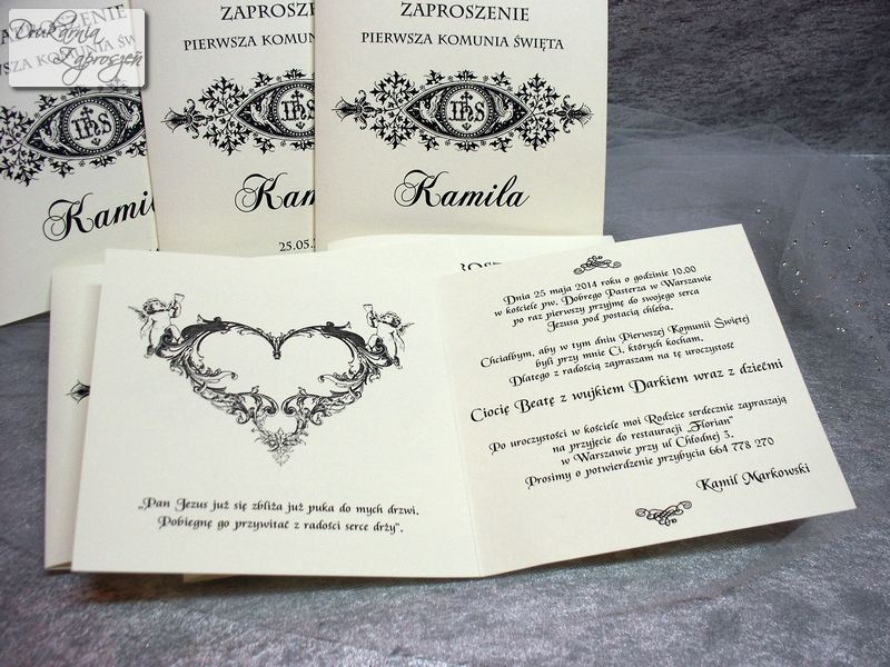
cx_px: 445
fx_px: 926
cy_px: 334
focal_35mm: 36
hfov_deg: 51.4
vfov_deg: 39.7
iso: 125
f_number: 2.8
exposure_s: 1/60
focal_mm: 7.54
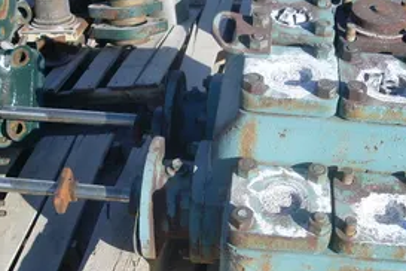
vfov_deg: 23.3
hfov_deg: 34.3
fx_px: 654
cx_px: 248
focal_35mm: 58
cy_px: 162
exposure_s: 1/250
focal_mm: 6.3
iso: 80
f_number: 7.7
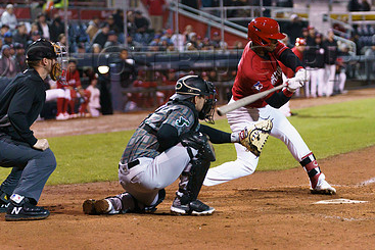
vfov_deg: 7.8
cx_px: 222
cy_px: 54
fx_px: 1844
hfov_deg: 11.6
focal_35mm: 177
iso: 2000
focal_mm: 112
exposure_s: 1/1000
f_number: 2.8
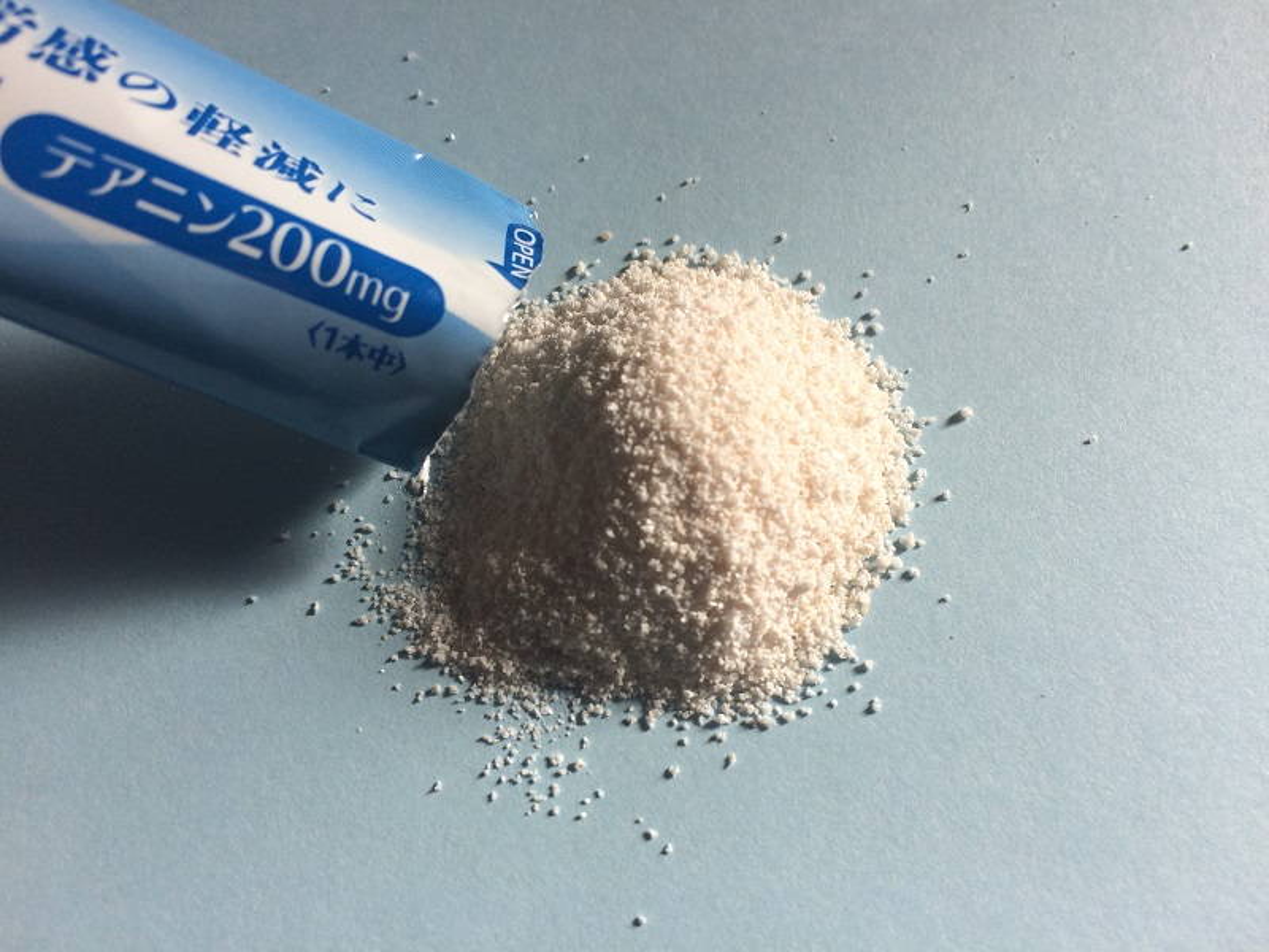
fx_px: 1063
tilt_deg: -71.8
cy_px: 476
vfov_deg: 48.2
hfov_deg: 61.7
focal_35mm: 29
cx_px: 634
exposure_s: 1/651
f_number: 2.2
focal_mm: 4.15
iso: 32
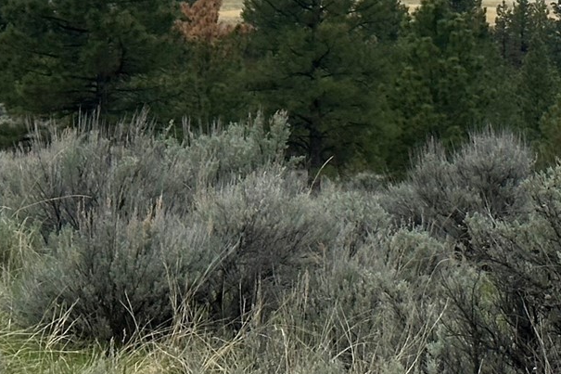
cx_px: 709
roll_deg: +0.6
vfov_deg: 7.9
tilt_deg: +0.7
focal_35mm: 169
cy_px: -269
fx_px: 2633
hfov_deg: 11.9
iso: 64
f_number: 1.78
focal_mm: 6.86
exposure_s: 1/8197
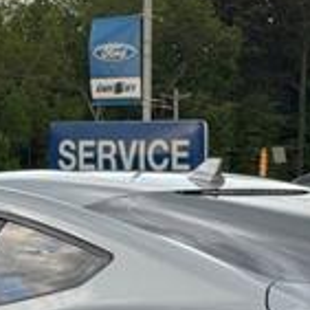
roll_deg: +0.8
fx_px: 1955
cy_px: 394
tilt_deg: -5.0
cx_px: 163
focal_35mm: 193
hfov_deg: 9.1
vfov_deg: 8.9
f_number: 1.78
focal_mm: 6.76
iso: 64
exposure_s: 1/352
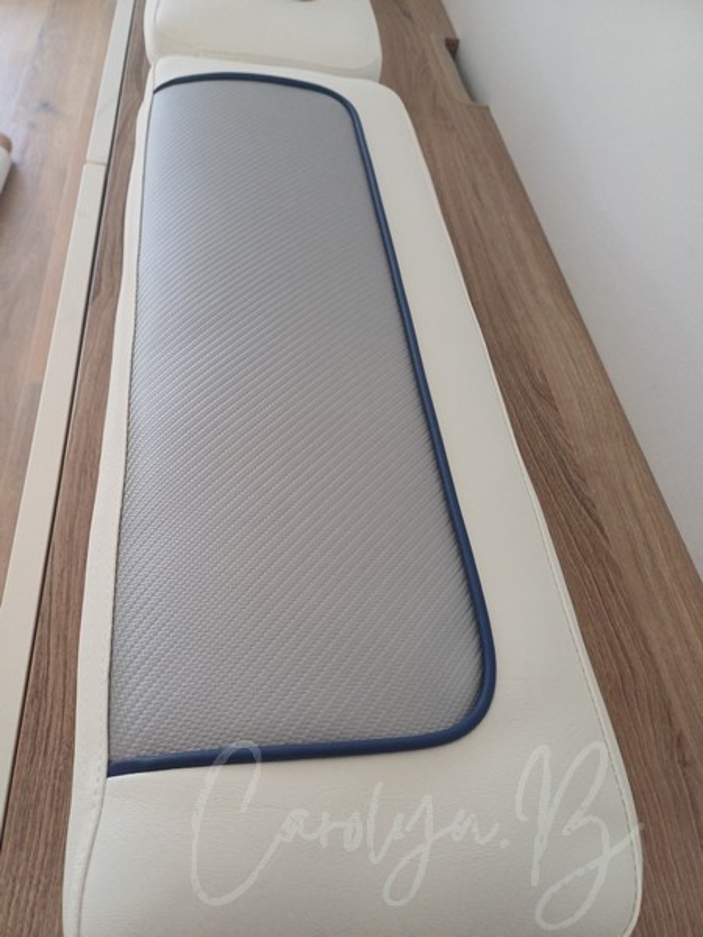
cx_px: 352
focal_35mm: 25
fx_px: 677
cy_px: 468
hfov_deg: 54.9
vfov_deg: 69.4
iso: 160
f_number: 1.8
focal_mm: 4.65
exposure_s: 1/50
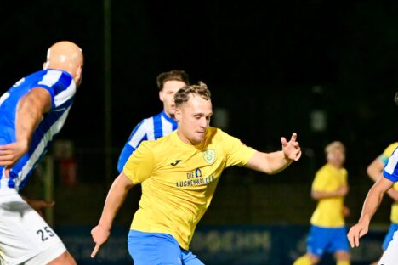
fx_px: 3626
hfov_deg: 6.3
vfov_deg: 4.2
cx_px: 260
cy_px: 239
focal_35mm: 328
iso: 3200
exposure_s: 1/1600
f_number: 2.8
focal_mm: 150
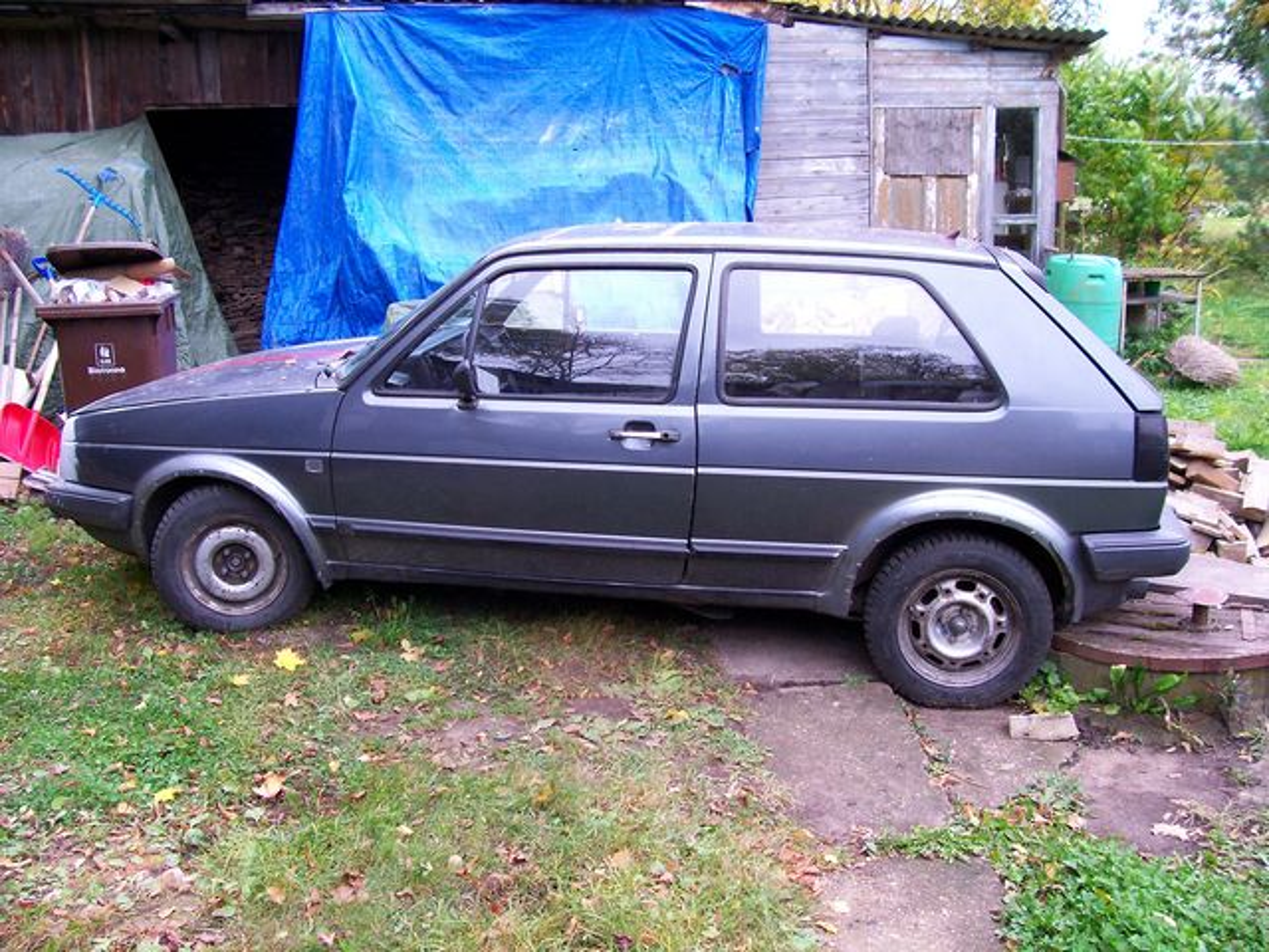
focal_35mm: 34
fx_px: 1246
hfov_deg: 54.0
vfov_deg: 41.8
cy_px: 476
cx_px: 634
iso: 98
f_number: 2.7
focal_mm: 5.6
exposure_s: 1/32
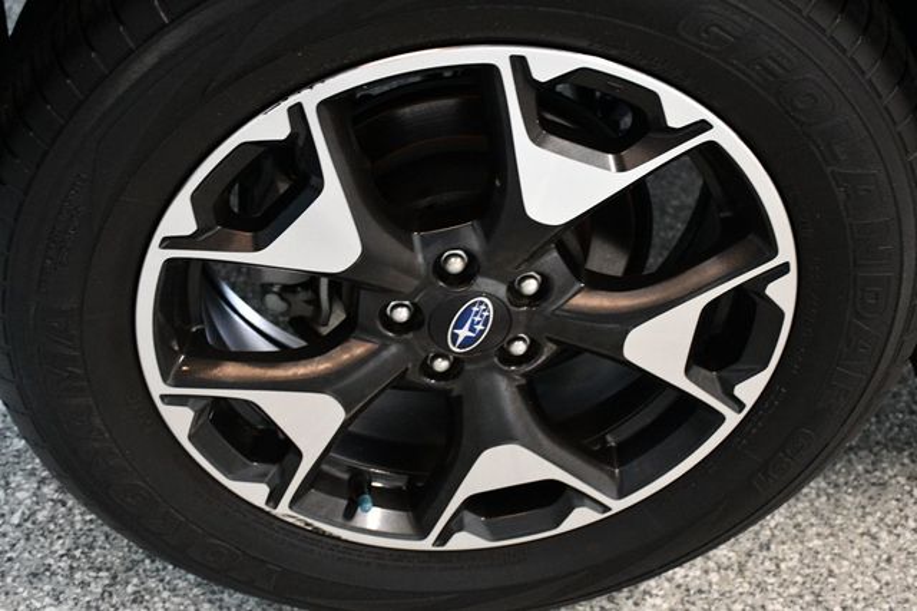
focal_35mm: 63
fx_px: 1604
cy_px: 306
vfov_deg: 21.5
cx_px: 458
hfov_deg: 31.9
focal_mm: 42
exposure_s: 1/60
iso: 3200
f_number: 4.5
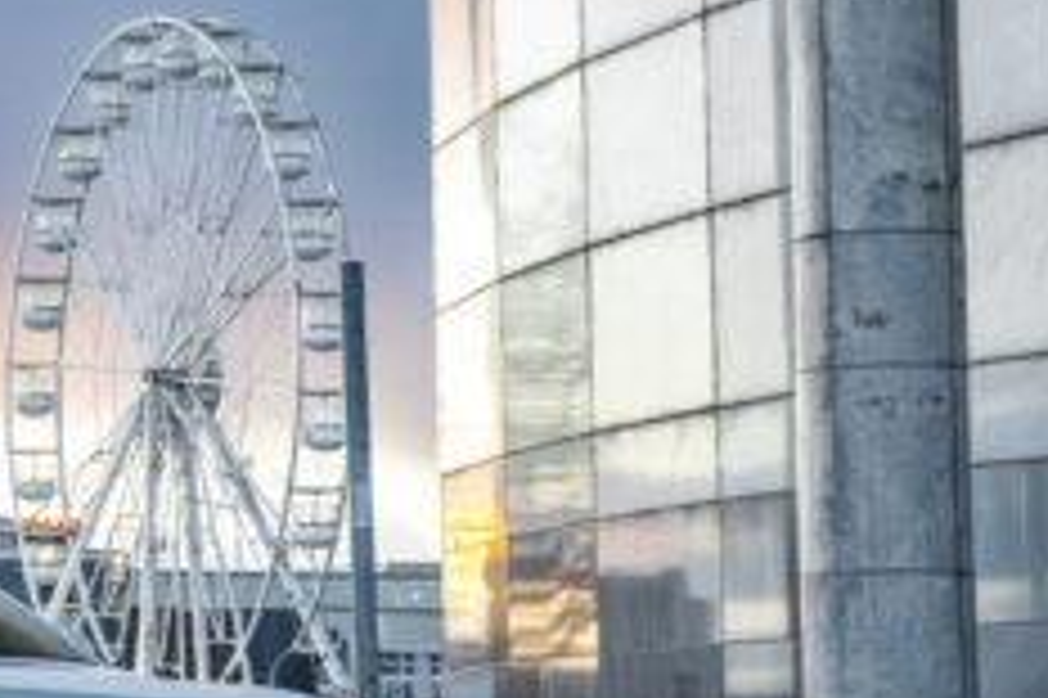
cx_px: -445
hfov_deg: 12.7
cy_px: 329
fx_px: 4509
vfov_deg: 8.8
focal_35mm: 155
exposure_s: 1/60
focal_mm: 47
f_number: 5.6
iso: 500
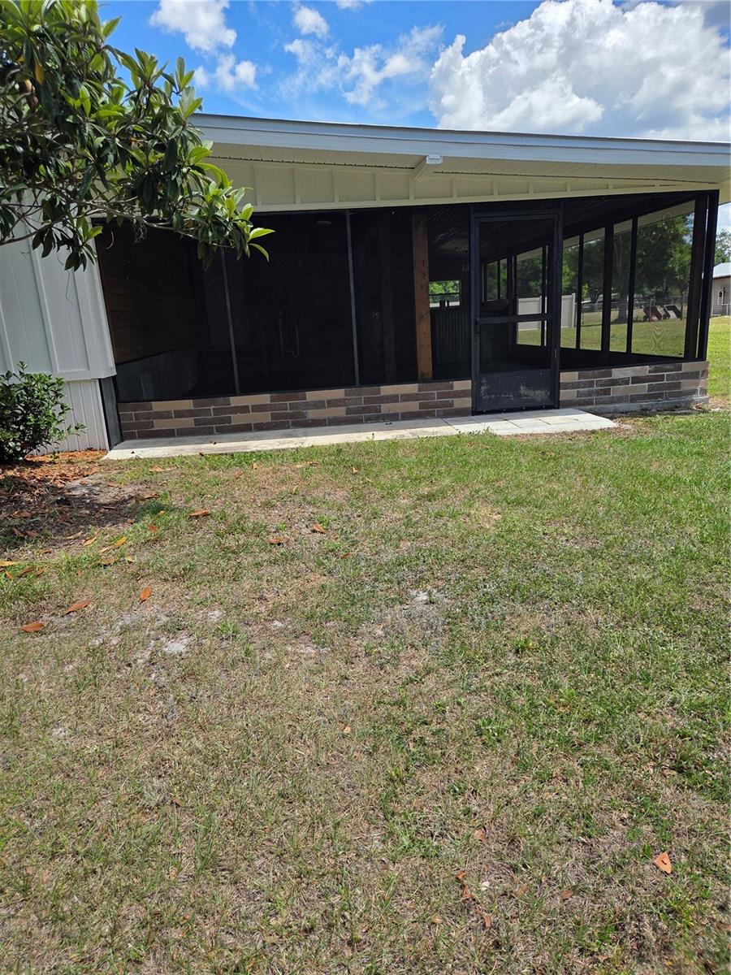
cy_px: 488
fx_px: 648
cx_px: 366
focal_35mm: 23
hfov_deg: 58.9
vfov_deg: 73.9
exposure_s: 1/4032
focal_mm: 5.4
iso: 80
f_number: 1.8
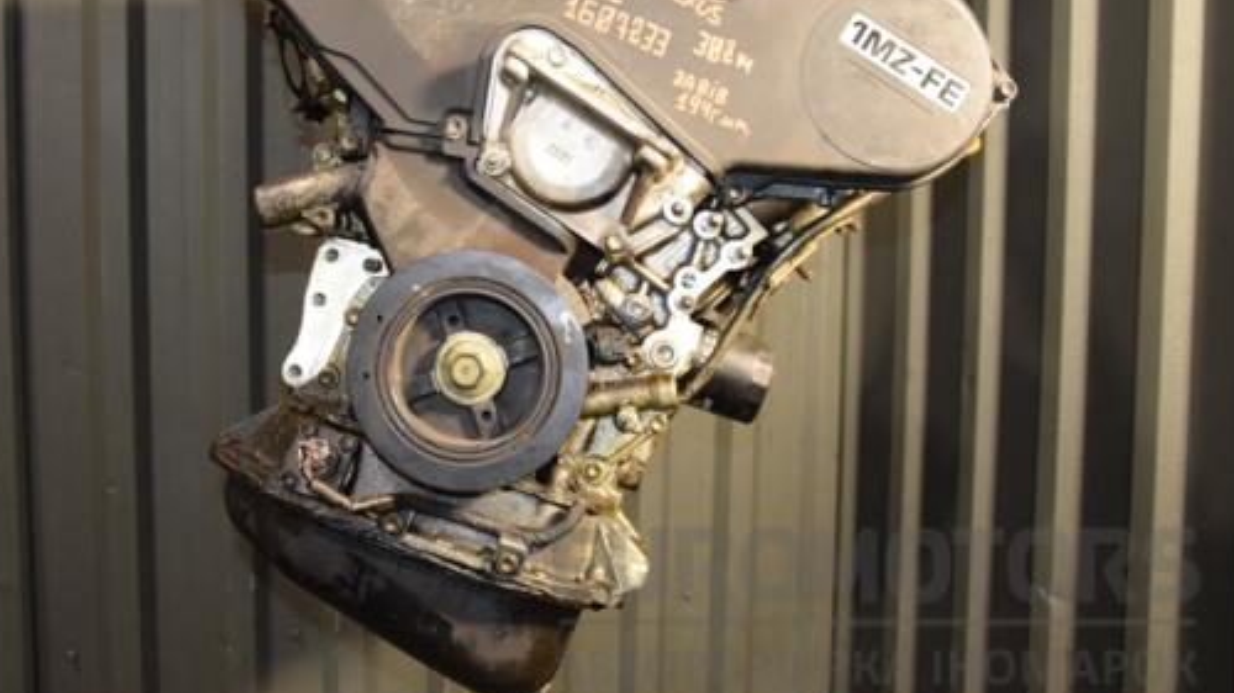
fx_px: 1296
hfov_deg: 50.6
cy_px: 237
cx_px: 506
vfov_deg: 29.8
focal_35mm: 40
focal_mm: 21
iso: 800
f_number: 5
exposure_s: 1/80
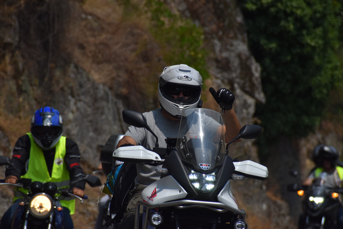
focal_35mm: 450
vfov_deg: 3.1
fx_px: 4287
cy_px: 114
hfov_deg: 4.6
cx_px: 172
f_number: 9
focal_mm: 300
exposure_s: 1/2000
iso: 200
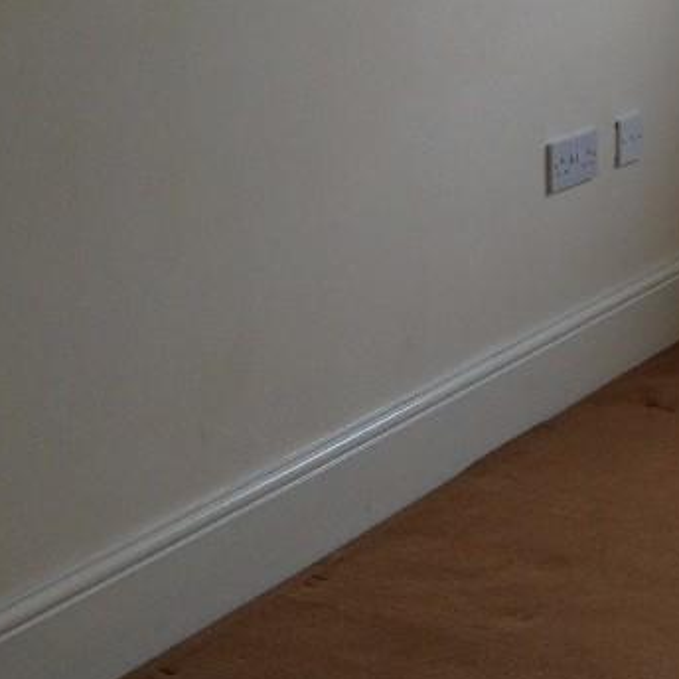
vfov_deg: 18.7
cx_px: 991
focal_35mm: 92
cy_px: 122
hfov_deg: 17.2
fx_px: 2042
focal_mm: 4.28
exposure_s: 1/120
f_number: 2.4
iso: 80
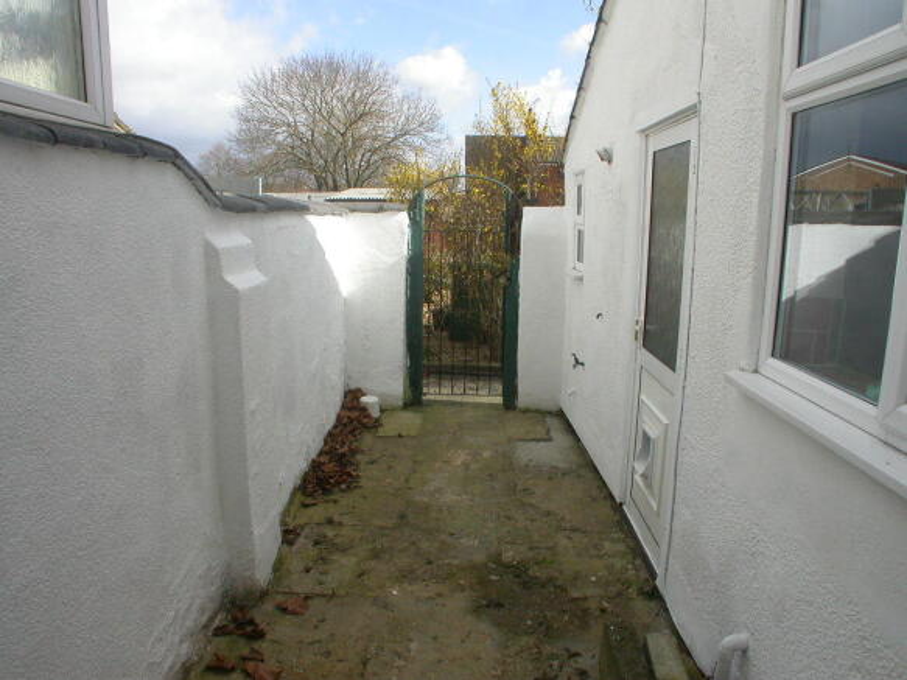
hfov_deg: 49.0
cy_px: 340
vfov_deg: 37.7
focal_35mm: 38
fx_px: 995
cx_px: 454
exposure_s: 1/286
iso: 100
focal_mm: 7.85
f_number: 6.7
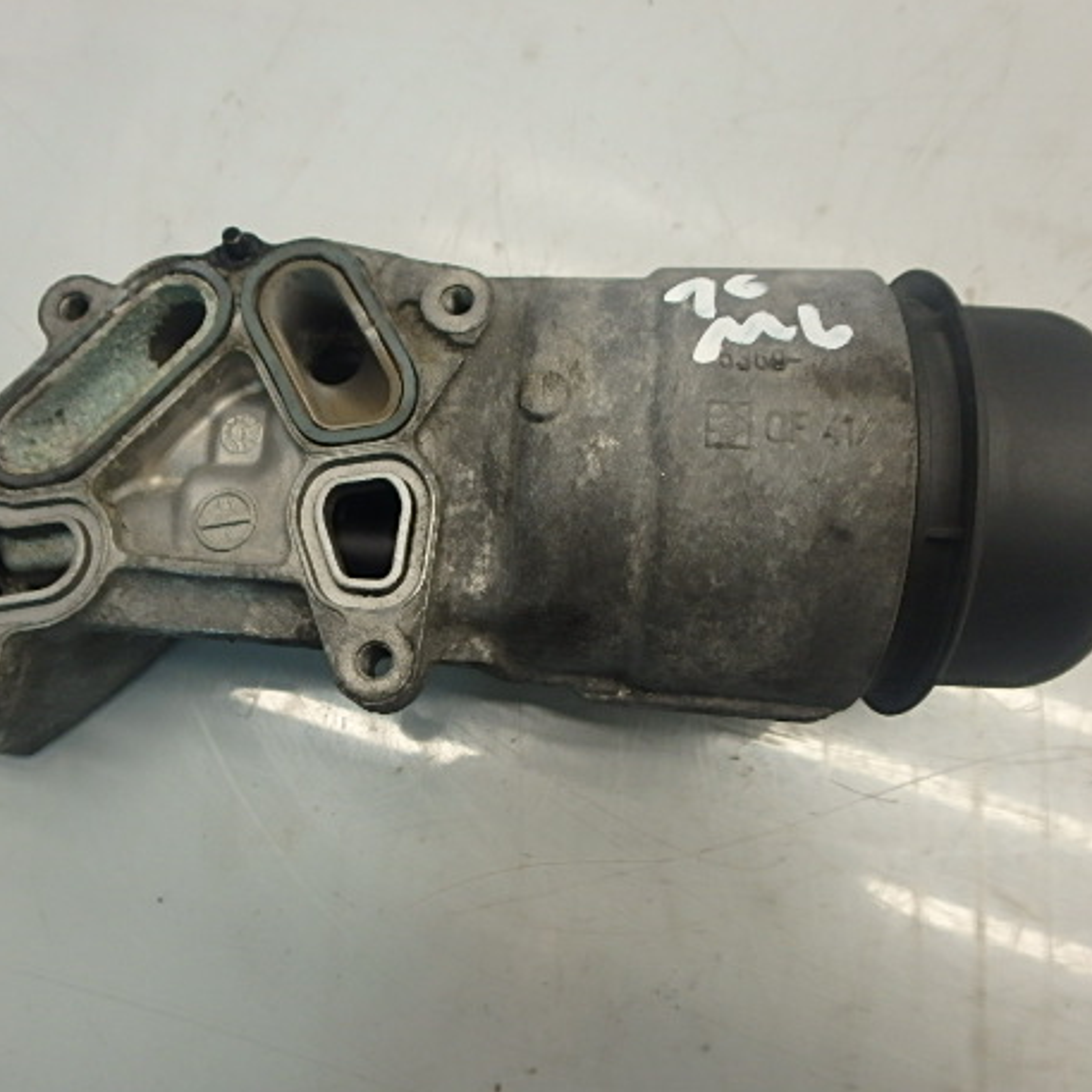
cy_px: 545
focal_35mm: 26
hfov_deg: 60.8
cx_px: 490
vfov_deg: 60.9
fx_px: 928
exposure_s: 1/60
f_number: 3.5
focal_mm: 3.7
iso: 200
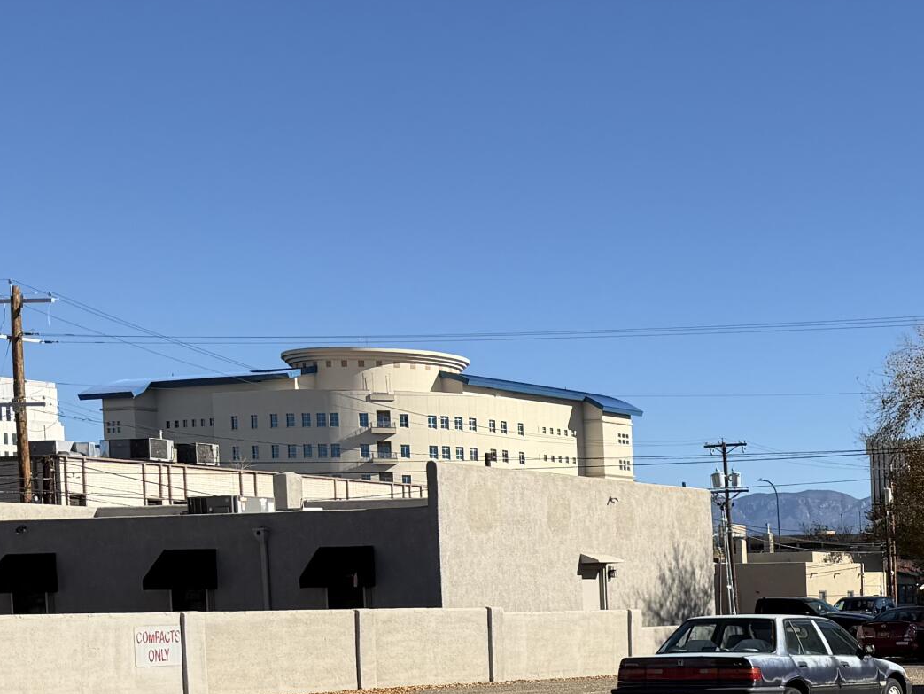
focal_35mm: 69
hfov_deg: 24.0
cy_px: 687
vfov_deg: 20.7
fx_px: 1842
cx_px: 1261
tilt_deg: -2.0
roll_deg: +0.3
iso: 80
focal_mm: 6.76
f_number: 1.78
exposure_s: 1/4673
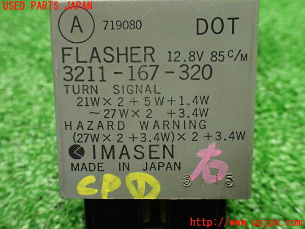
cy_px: 114
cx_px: 152
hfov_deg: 60.0
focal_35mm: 30
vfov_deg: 46.8
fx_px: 264
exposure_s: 1/100
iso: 800
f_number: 2.3
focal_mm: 5.4
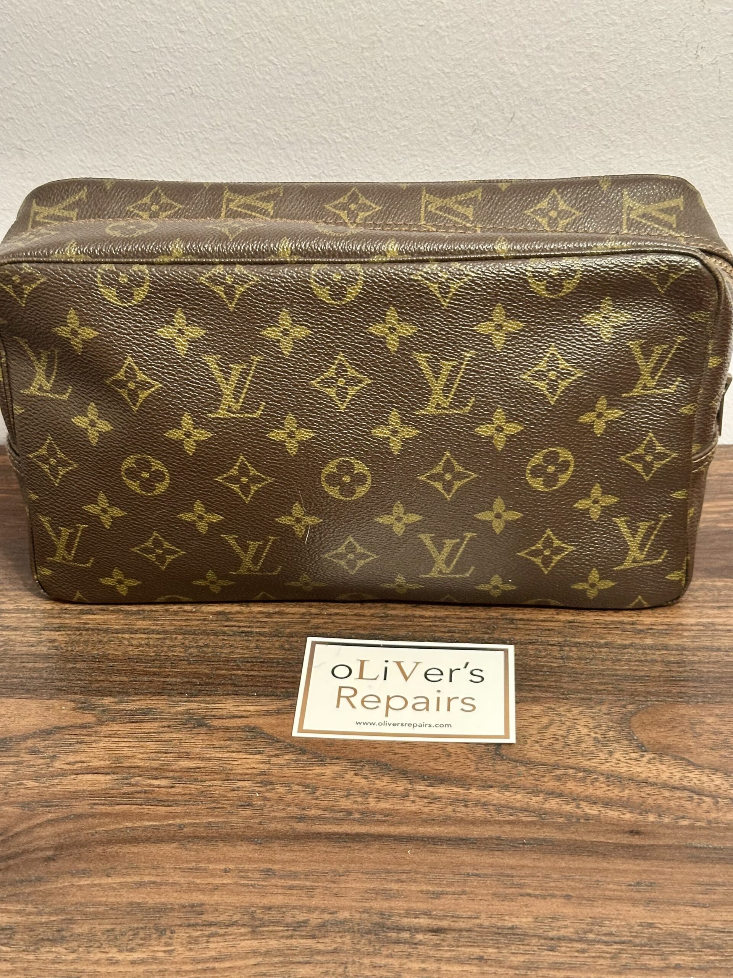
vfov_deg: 39.7
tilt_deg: -36.4
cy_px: 489
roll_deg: +1.6
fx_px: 1355
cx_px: 366
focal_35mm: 48
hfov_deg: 30.3
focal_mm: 6.86
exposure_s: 1/50
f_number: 1.78
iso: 200
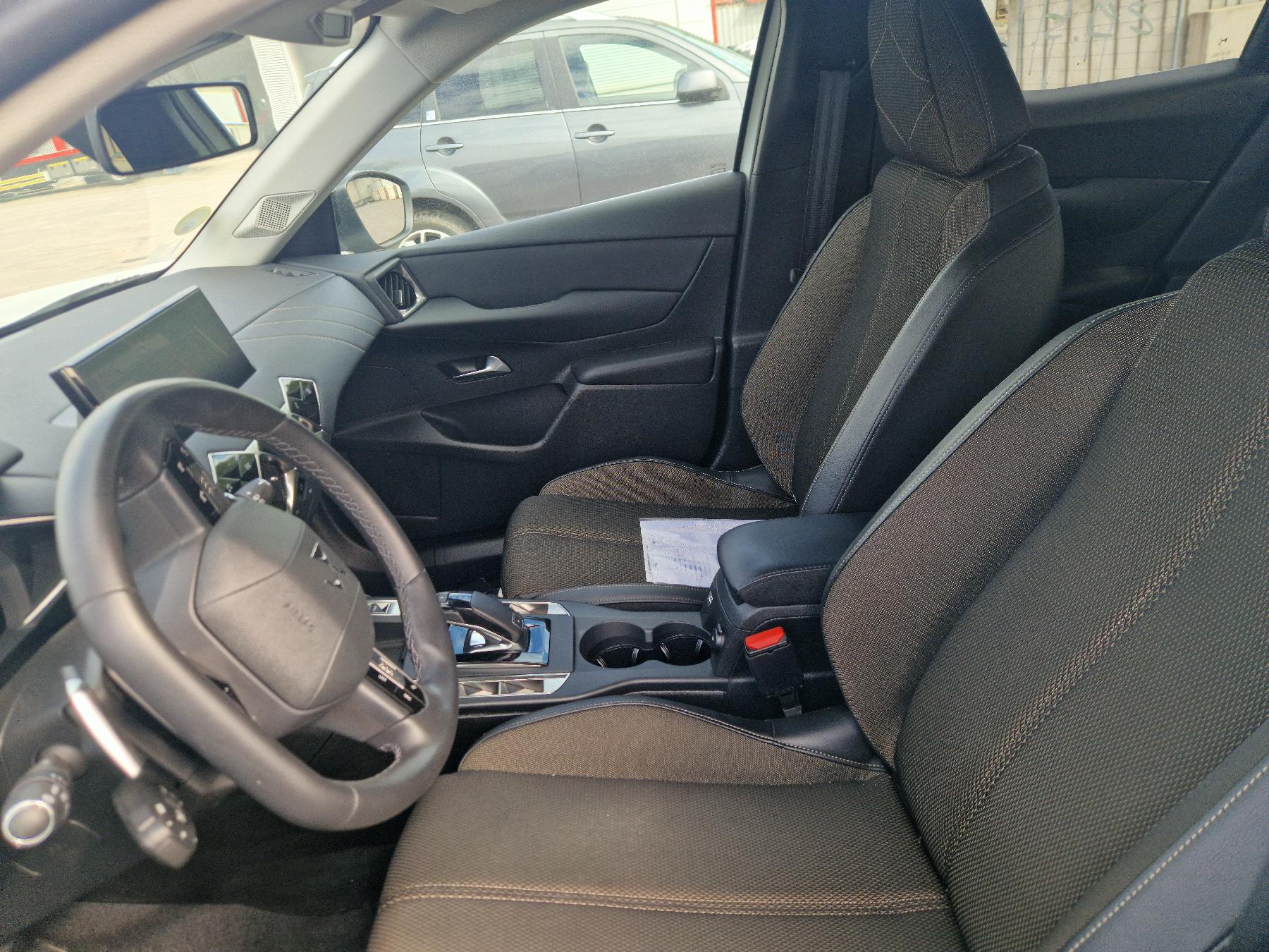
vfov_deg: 58.9
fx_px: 843
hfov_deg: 73.9
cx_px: 634
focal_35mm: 23
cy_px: 476
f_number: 1.8
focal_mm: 5.4
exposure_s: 1/137
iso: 50
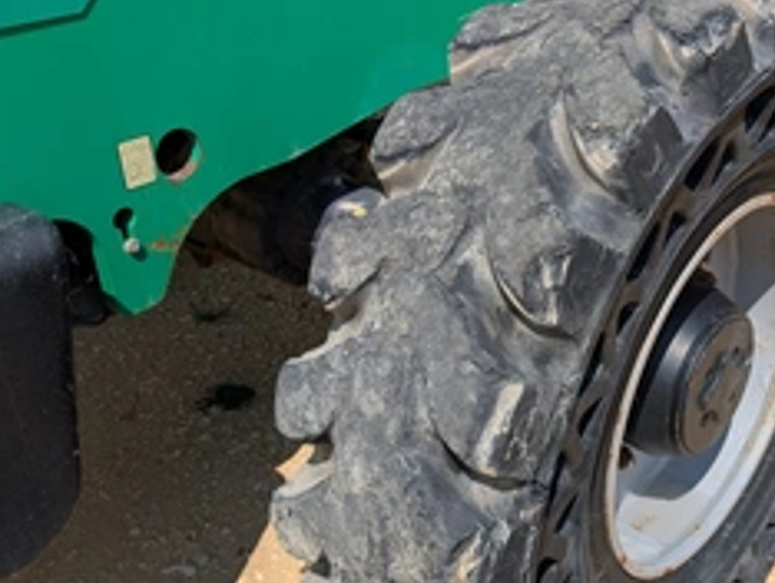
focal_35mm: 41
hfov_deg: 44.8
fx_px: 919
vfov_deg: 35.1
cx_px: 537
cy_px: 250
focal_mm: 6.9
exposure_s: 1/1513
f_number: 1.68
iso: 20
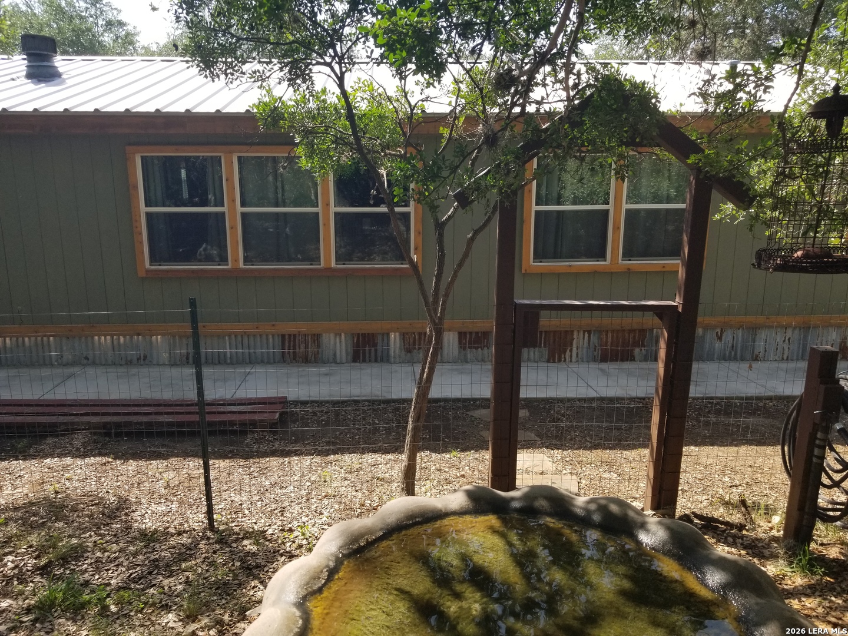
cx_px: 424
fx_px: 637
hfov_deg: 67.3
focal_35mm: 26
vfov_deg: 53.1
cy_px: 318
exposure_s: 1/834
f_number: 1.7
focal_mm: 4.25
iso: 50
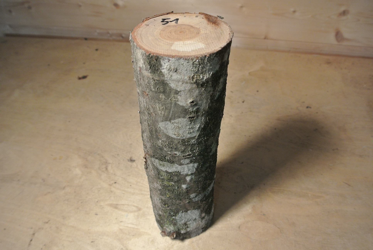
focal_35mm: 30
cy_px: 125
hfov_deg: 61.9
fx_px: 311
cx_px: 186
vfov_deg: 43.7
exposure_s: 1/60
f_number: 3.5
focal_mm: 11.4
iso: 450
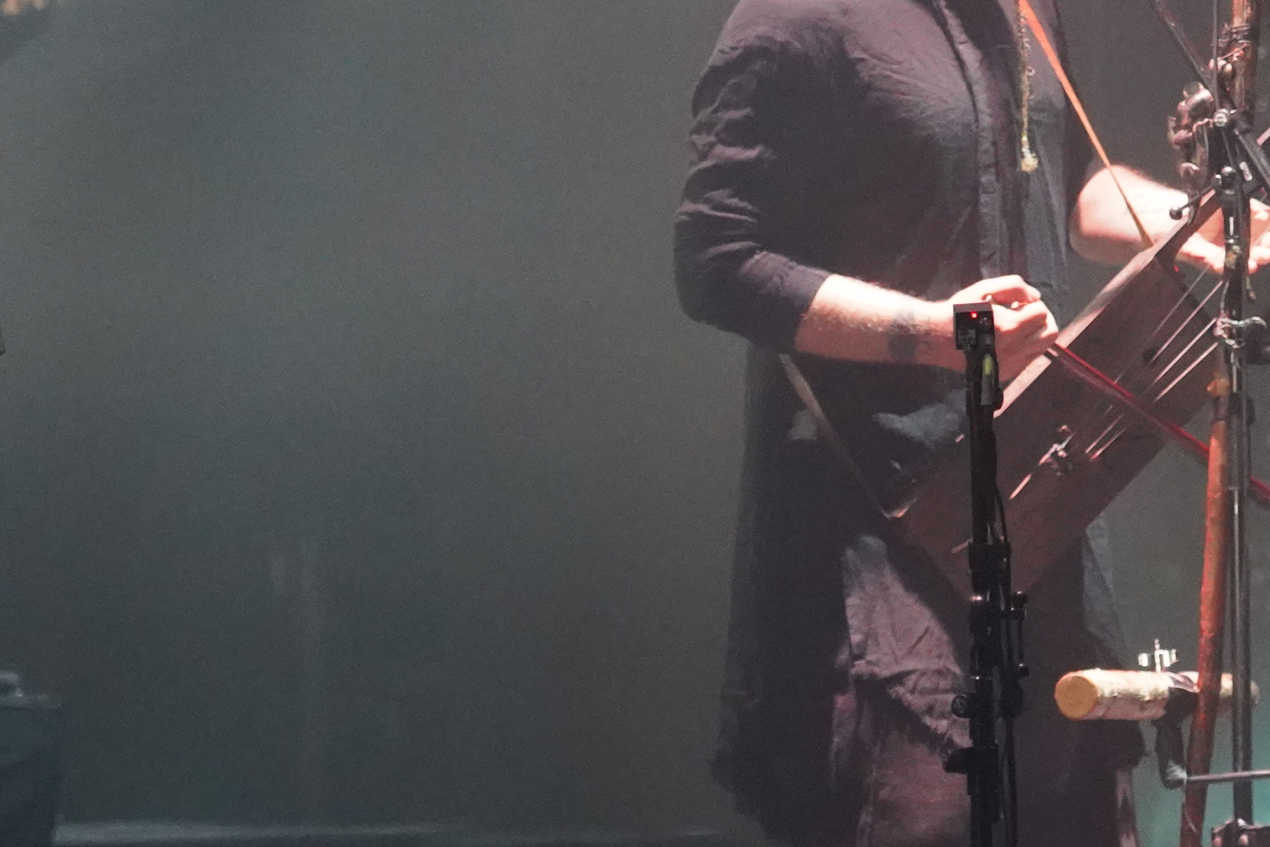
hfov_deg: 7.3
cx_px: 453
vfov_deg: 4.9
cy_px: 444
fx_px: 9913
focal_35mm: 281
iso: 12800
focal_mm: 105
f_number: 4
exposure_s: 1/160
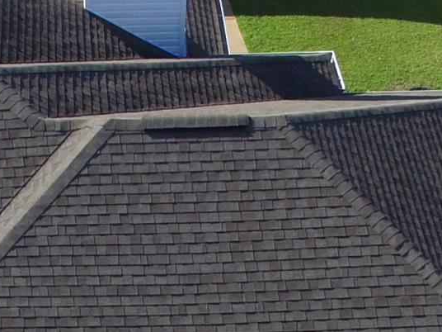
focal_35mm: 112
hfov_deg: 17.3
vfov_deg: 12.6
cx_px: 38
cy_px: 491
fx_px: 1430
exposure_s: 1/565
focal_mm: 3.61
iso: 100
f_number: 2.8
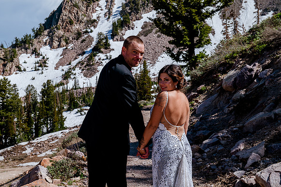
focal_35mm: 58
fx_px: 452
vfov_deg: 23.4
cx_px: 140
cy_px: 94
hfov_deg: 34.5
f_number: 10
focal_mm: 58
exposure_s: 1/400
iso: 250
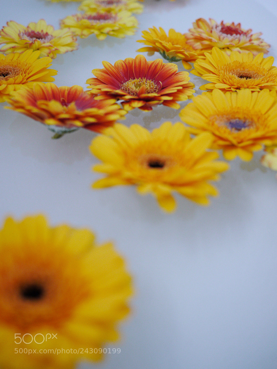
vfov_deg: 46.8
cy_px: 184
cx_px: 138
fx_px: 427
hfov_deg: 36.0
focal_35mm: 40
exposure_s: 1/60
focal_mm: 20
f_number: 2.2
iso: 800
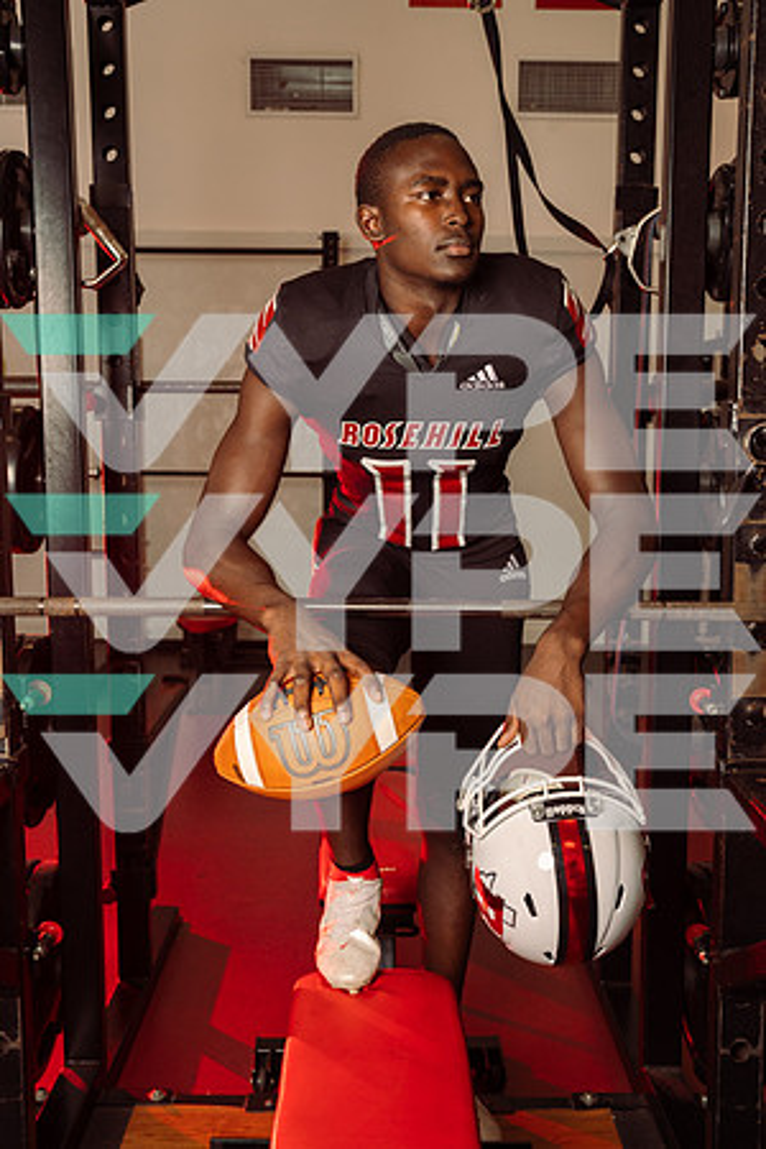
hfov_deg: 34.2
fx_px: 1245
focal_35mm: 39
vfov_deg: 49.6
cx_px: 383
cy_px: 574
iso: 250
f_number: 6.3
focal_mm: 39
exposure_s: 1/250
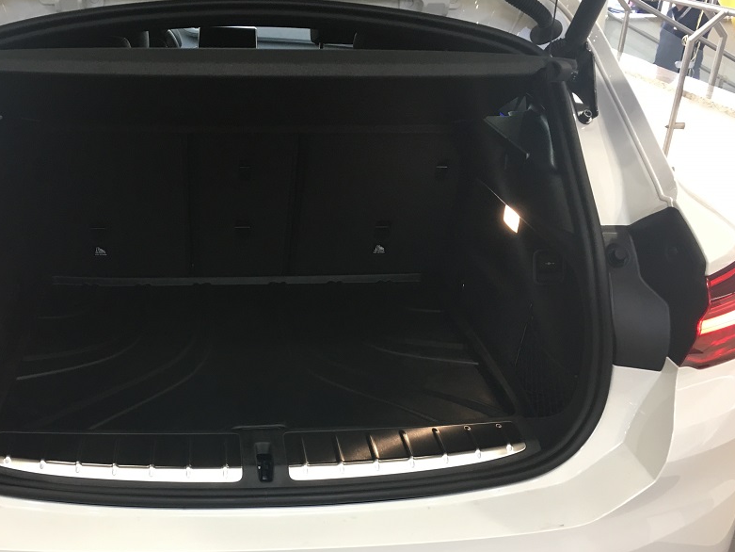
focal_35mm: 38
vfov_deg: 37.7
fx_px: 807
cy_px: 315
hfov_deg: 48.4
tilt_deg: -26.2
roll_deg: -0.5
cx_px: 263
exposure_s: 1/33
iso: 125
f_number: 2.2
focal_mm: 4.15
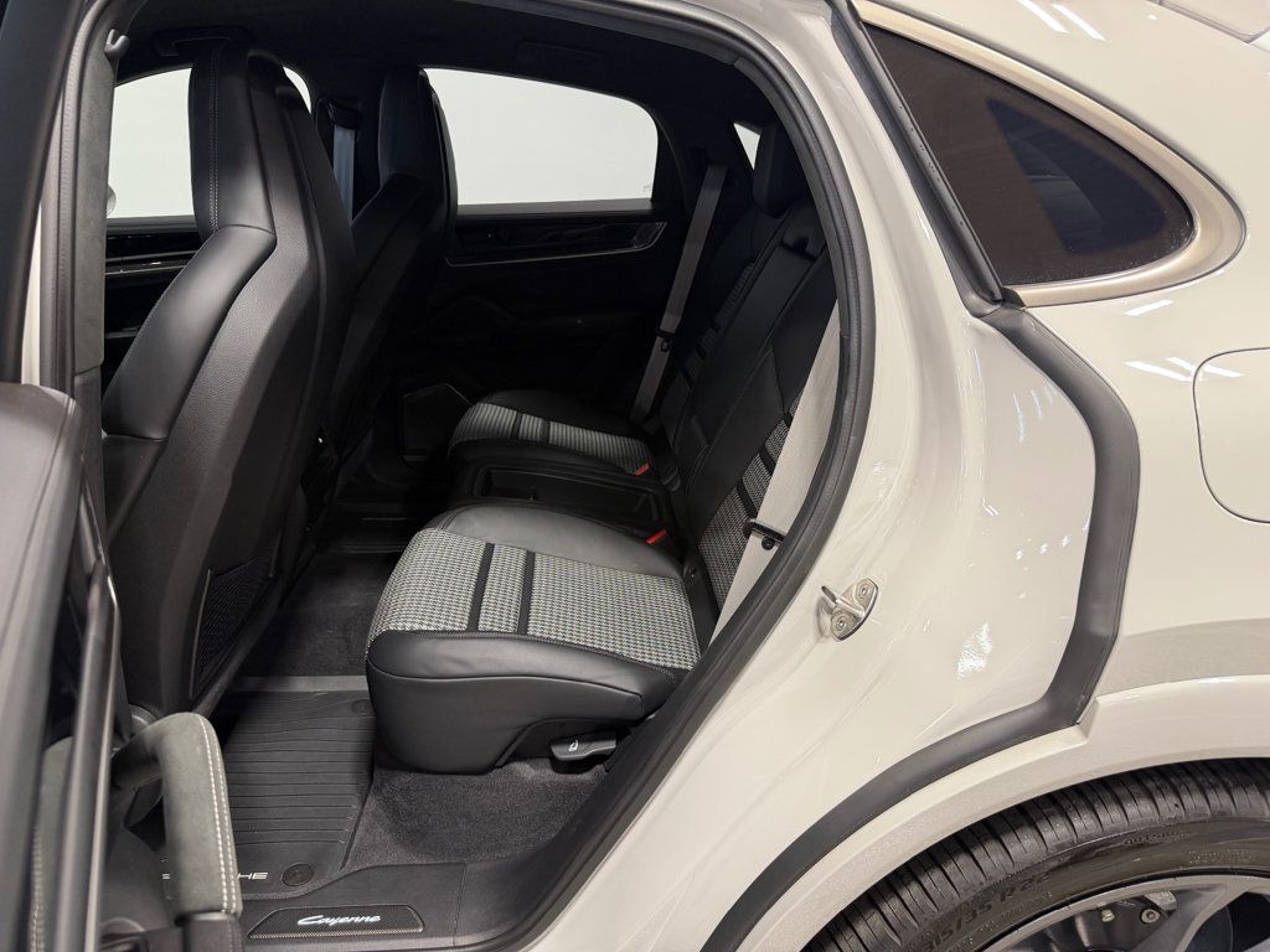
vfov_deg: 56.8
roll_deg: +0.1
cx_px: 635
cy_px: 476
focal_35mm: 24
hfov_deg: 71.6
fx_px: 881
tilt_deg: -20.4
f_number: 1.78
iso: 200
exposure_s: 1/120
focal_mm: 6.76
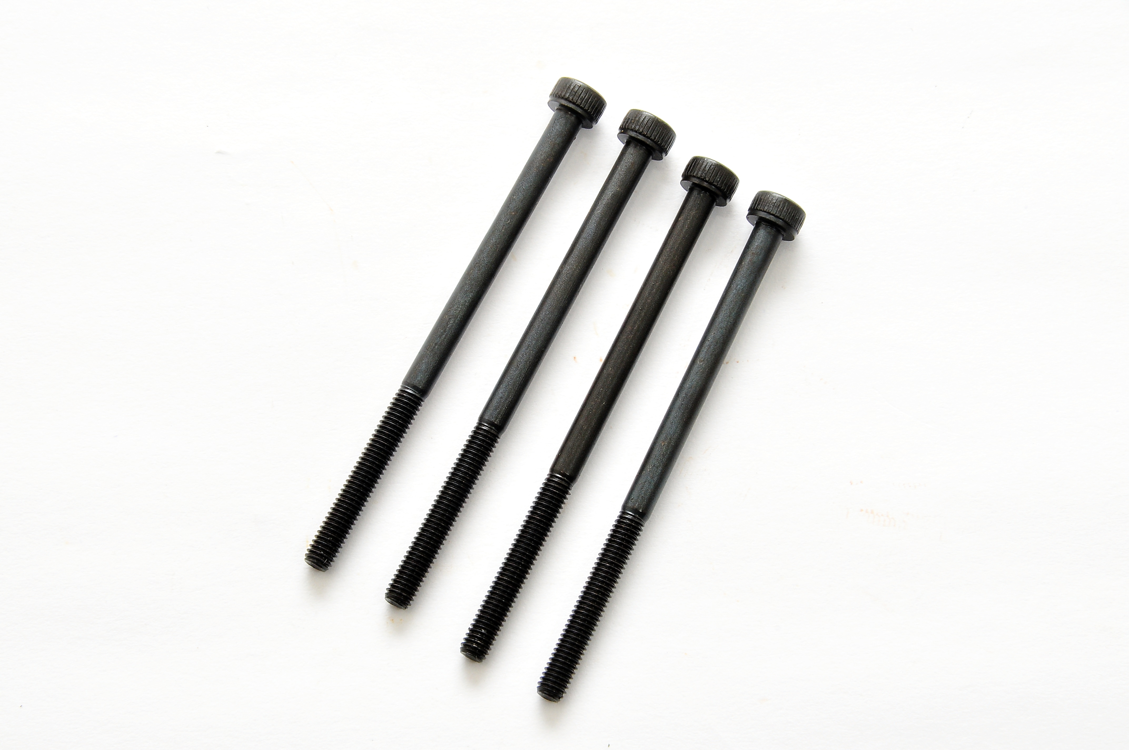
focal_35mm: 202
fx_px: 6343
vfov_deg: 6.8
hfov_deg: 10.2
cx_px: 564
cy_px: 375
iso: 400
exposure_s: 1/60
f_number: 22
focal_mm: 135
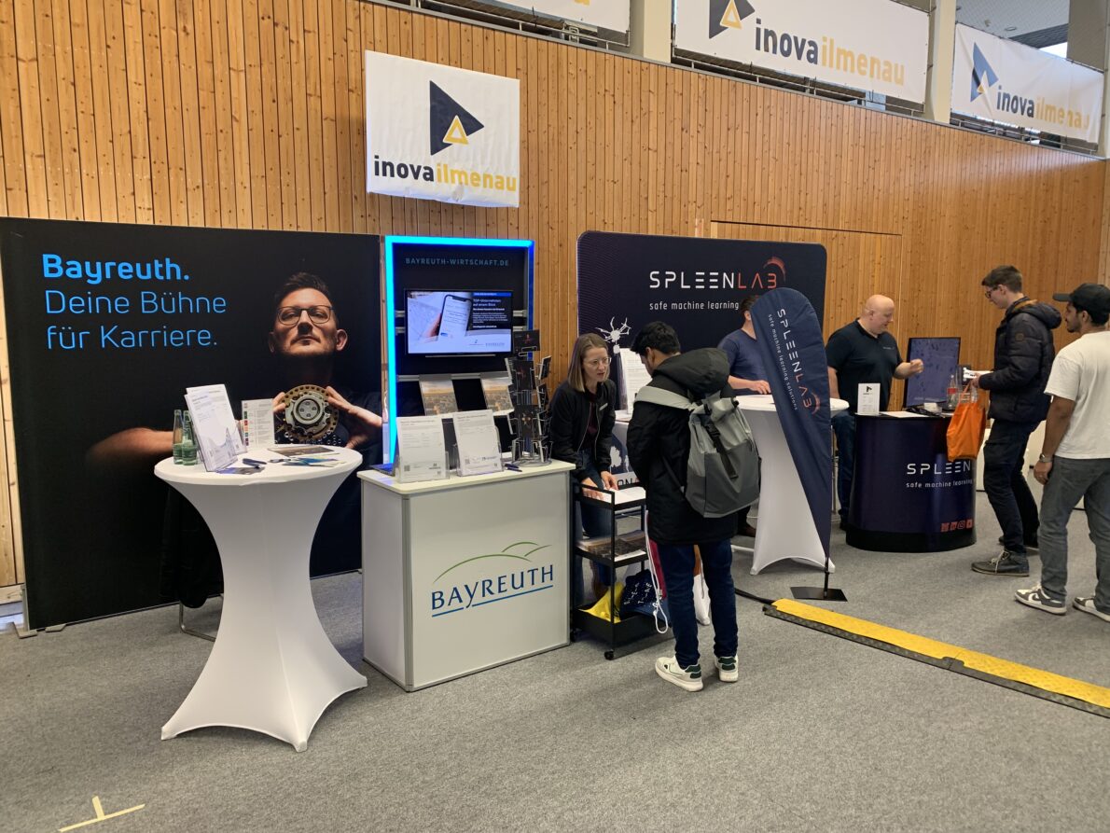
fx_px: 834
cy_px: 416
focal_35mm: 26
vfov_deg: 53.1
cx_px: 555
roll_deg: +0.5
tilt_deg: -7.5
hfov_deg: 67.3
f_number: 1.8
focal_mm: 4.25
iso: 80
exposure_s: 1/50
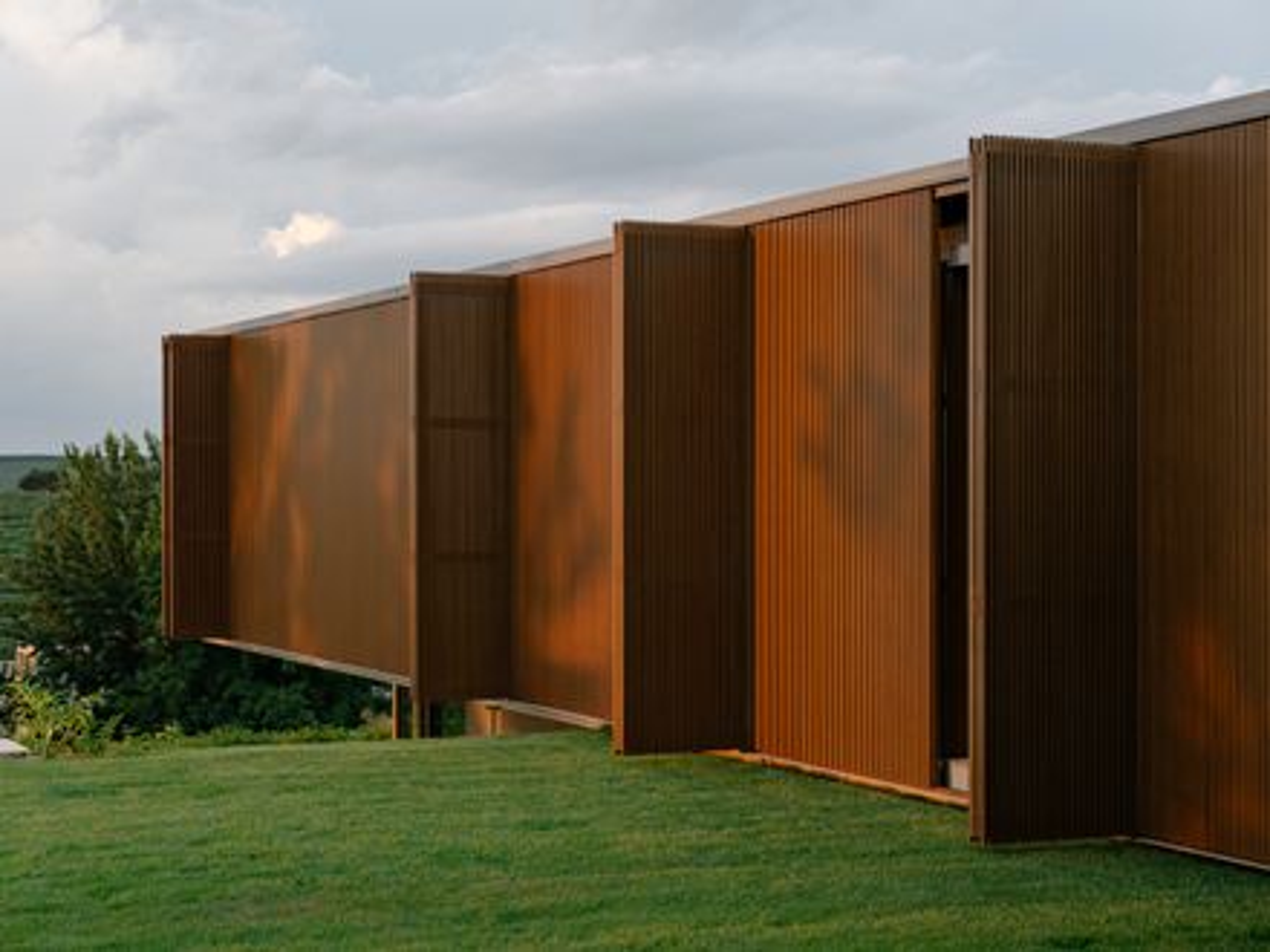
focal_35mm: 67
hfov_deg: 29.0
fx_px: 2458
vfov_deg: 21.9
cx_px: 635
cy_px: 476
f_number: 6.4
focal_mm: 84.8
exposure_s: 1/125
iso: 400
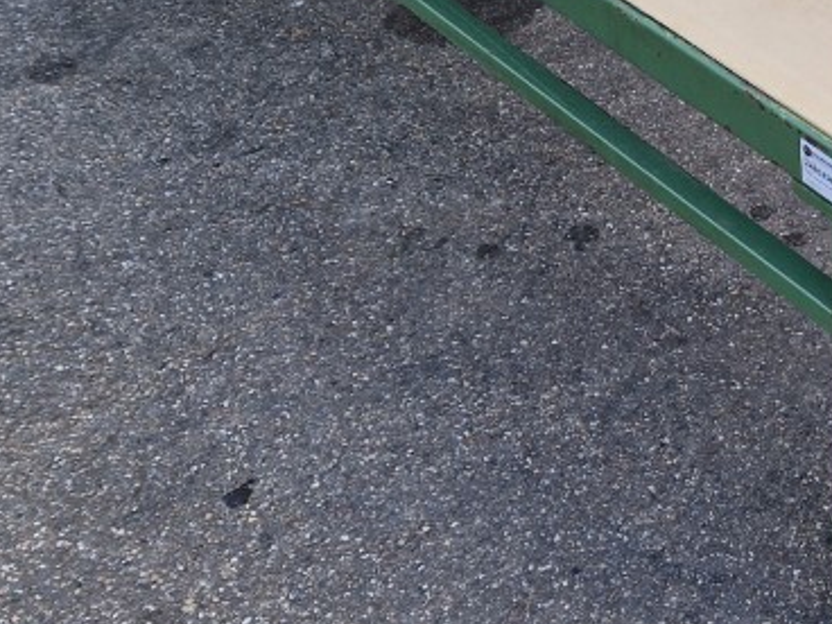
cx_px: 895
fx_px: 1538
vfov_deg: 22.9
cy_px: 262
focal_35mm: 64
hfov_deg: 27.8
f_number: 1.8
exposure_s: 1/180
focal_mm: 5.4
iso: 50
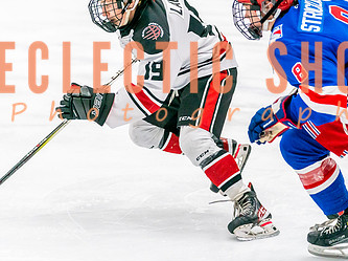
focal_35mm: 177
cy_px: 68
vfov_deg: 8.4
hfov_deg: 11.2
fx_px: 1777
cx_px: 127
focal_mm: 101
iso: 3200
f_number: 2.8
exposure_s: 1/1250
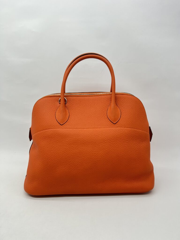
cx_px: 90
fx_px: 180
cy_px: 120
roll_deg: +0.3
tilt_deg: -12.5
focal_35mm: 26
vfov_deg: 67.3
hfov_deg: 53.1
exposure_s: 1/110
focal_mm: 5.7
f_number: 1.5
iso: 32
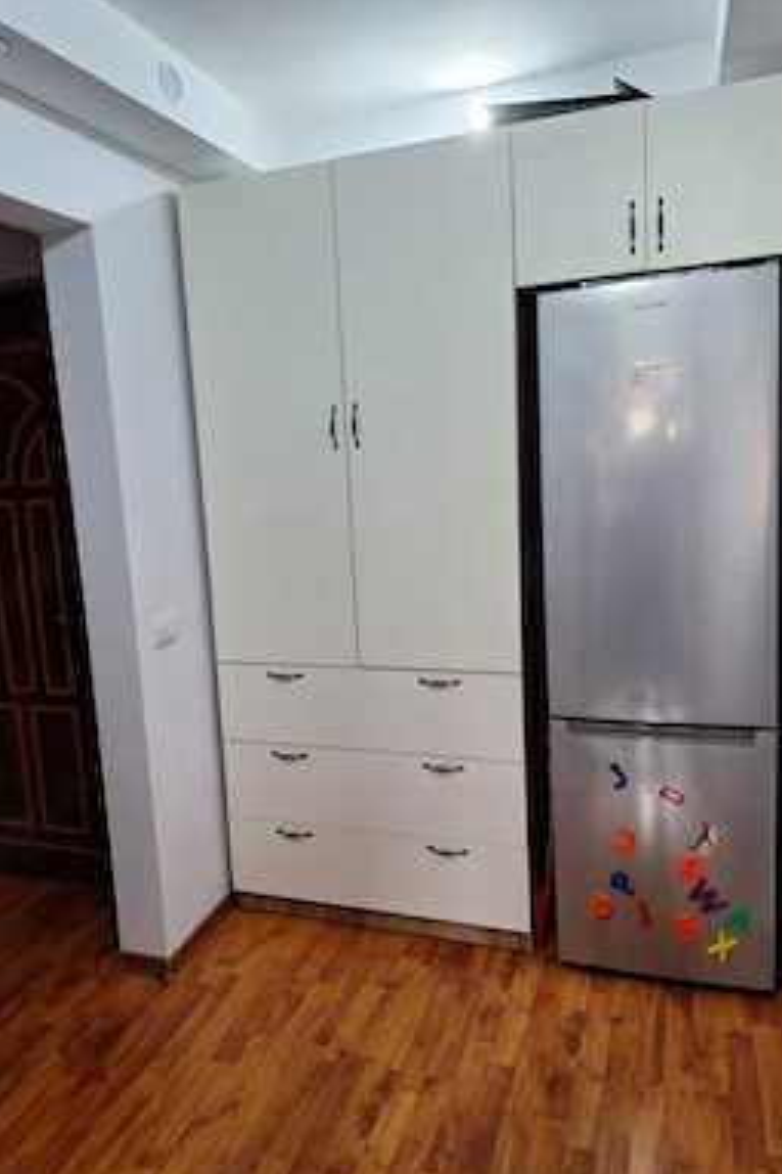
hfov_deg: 51.2
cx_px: 359
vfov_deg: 71.5
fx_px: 815
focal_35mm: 25
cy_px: 601
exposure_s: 1/50
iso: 100
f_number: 1.8
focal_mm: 5.54
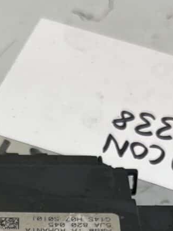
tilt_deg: -49.2
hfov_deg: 9.7
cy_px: 433
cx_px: 23
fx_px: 1020
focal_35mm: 153
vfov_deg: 11.8
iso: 50
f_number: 1.6
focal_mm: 5.1
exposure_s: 1/100
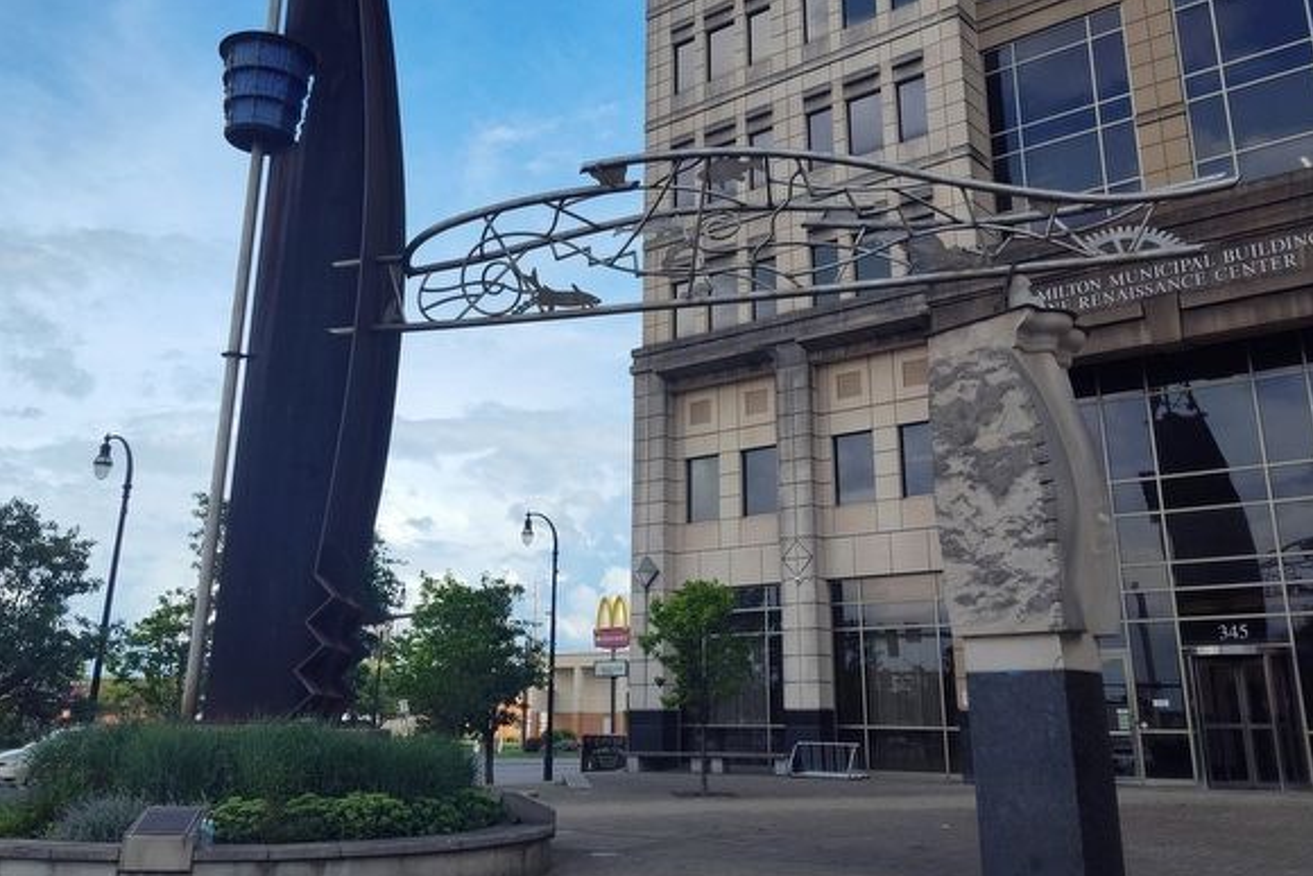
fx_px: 1204
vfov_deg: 39.7
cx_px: 641
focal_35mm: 33
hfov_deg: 57.2
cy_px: 315
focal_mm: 5.56
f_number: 1.8
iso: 100
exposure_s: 1/1600
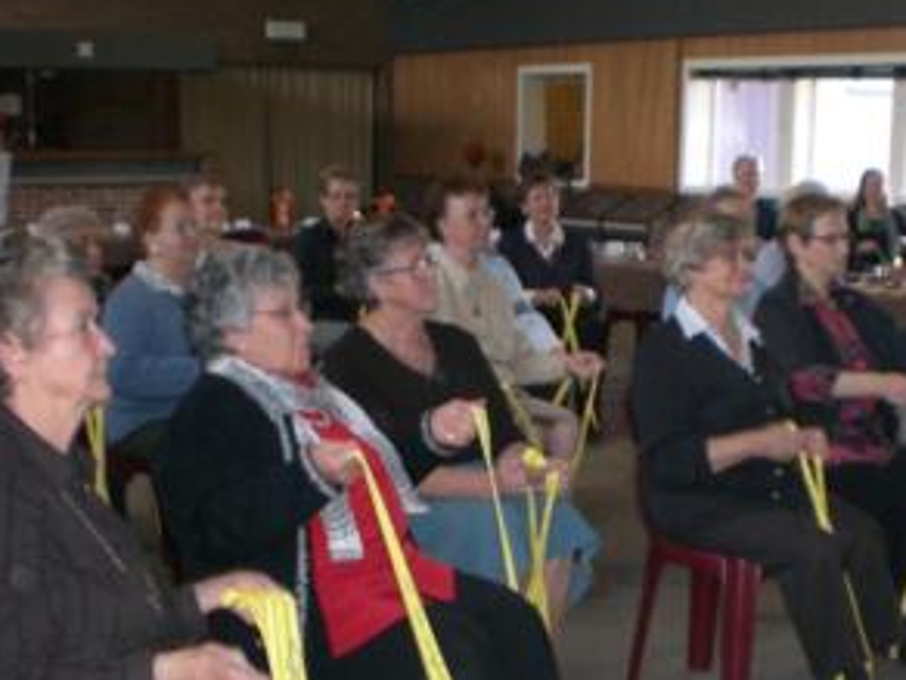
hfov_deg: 29.5
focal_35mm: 65
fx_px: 1701
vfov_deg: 22.3
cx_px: 648
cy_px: 545
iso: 200
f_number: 3.1
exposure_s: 1/60
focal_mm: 6.3
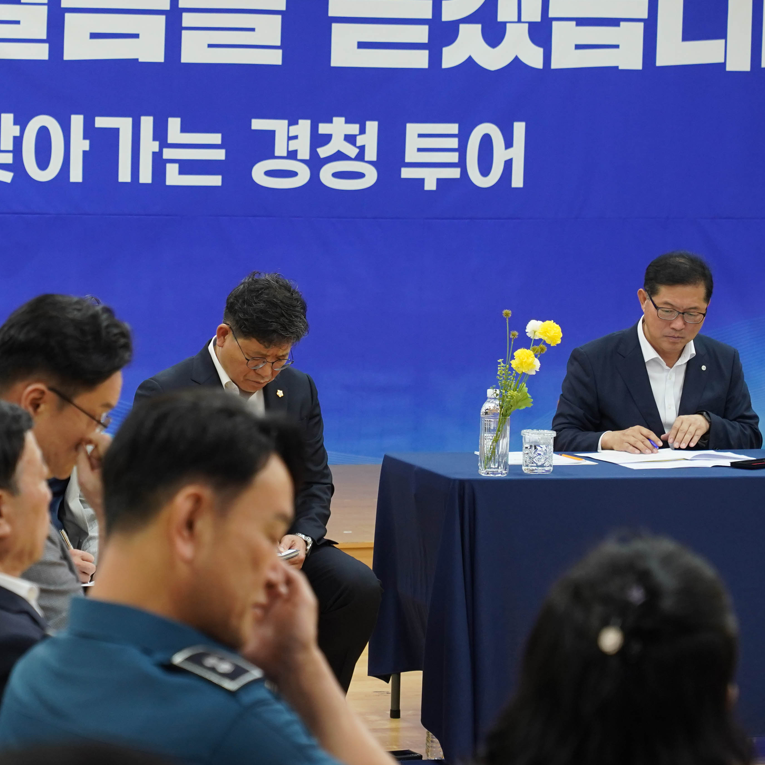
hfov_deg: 13.4
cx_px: 214
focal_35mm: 130
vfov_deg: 13.4
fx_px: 3250
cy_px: 376
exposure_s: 1/160
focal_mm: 70
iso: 1250
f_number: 4
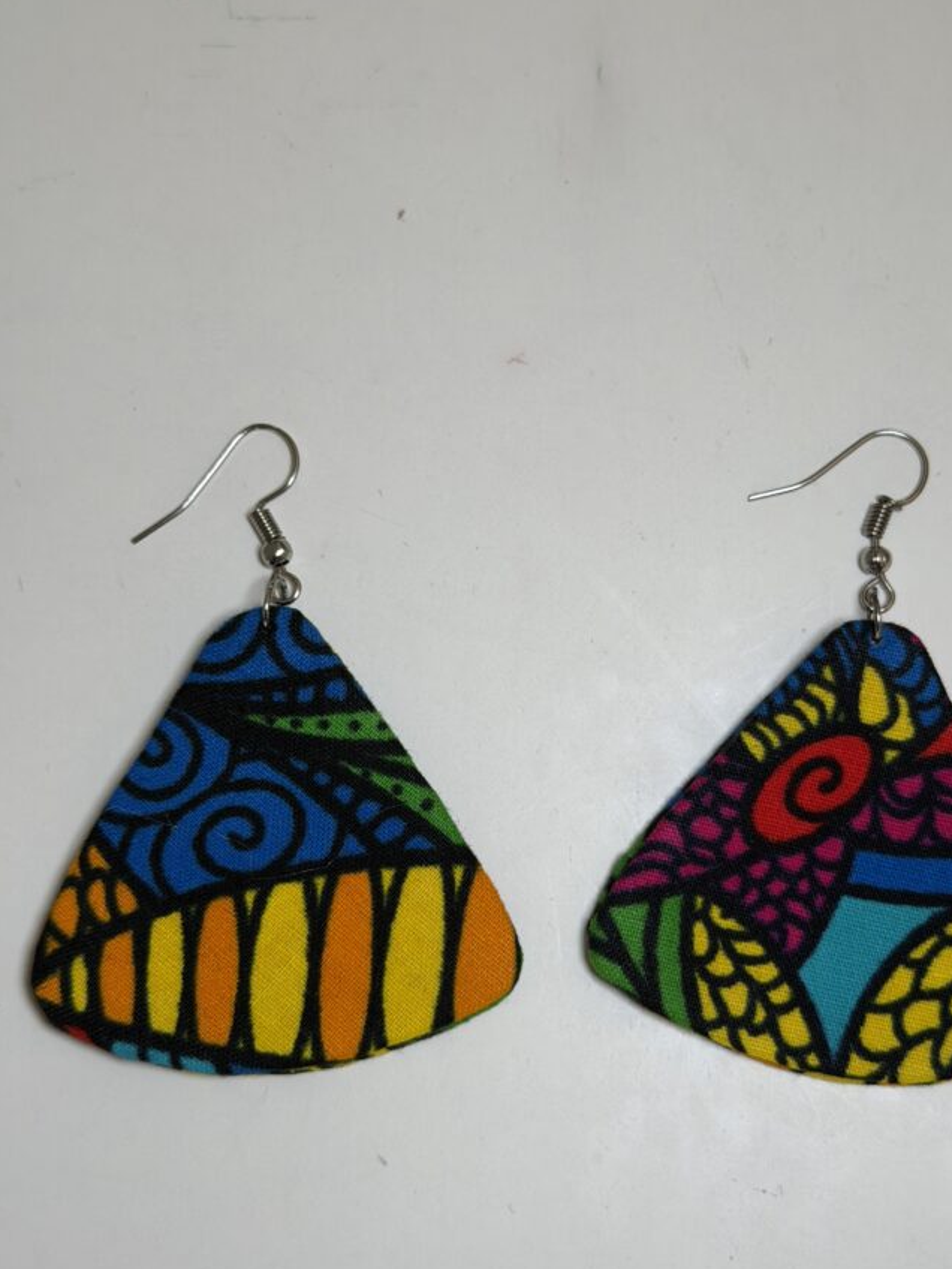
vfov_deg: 33.2
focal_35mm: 58
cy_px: 703
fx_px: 2125
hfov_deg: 25.2
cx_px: 548
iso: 64
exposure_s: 1/427
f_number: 1.78
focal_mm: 6.76
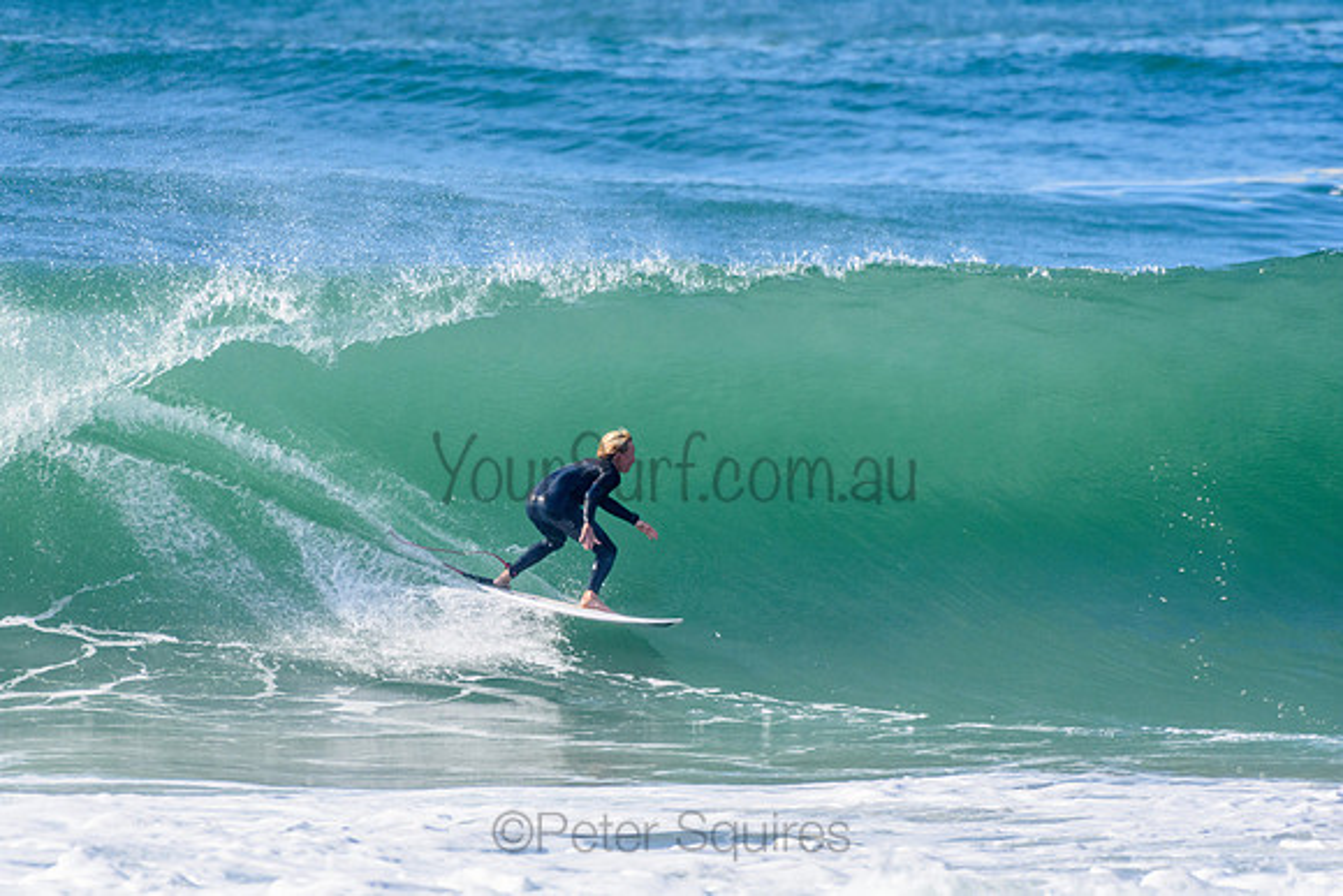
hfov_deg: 2.7
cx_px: 672
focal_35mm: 750
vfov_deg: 1.8
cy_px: 448
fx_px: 27984
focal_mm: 500
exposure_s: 1/2000
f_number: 5.6
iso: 450
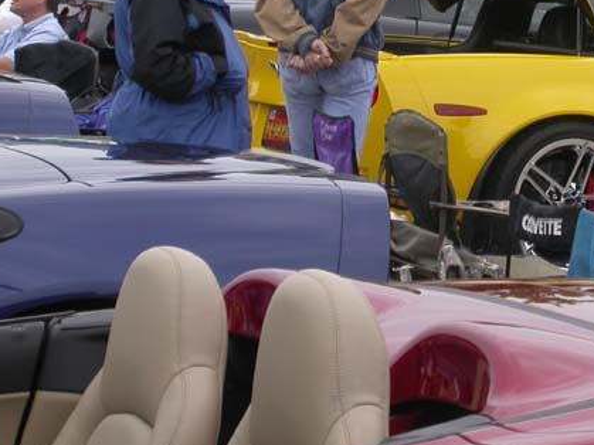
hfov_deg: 8.4
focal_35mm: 235
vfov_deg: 6.3
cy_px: 41
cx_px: 476
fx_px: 4031
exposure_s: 1/292
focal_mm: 25.5
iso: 100
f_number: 6.3
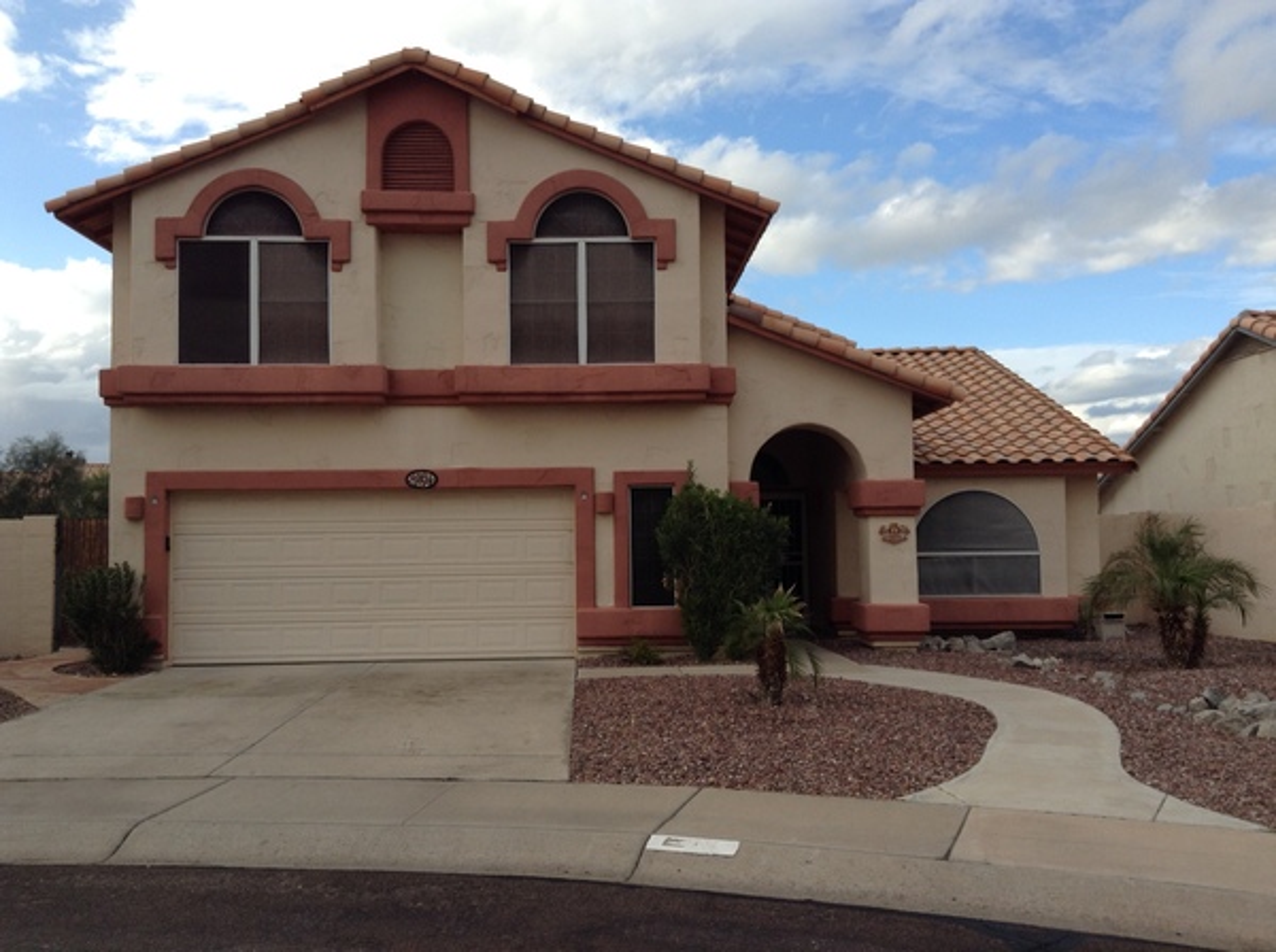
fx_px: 1214
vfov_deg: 42.8
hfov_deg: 55.4
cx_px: 638
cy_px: 476
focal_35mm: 33
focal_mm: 3.3
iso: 25
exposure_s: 1/463
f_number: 2.4
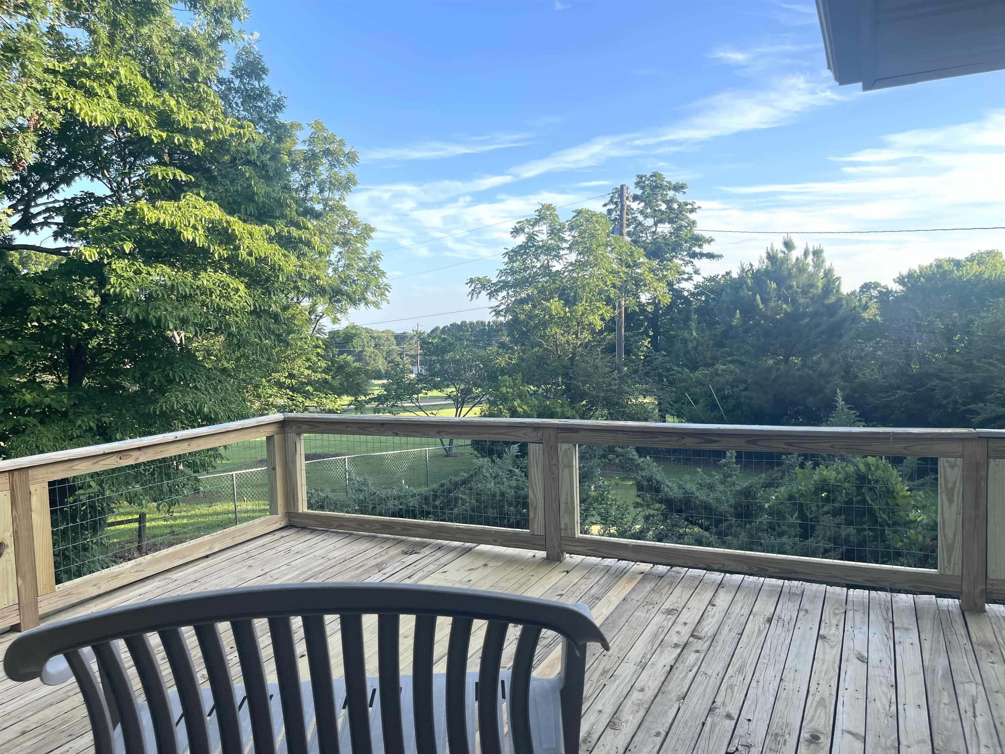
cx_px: 502
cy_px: 377
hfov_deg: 69.4
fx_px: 726
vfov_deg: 54.9
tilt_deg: -4.4
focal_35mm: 25
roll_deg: +3.0
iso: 32
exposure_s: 1/1038
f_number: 1.6
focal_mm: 5.1
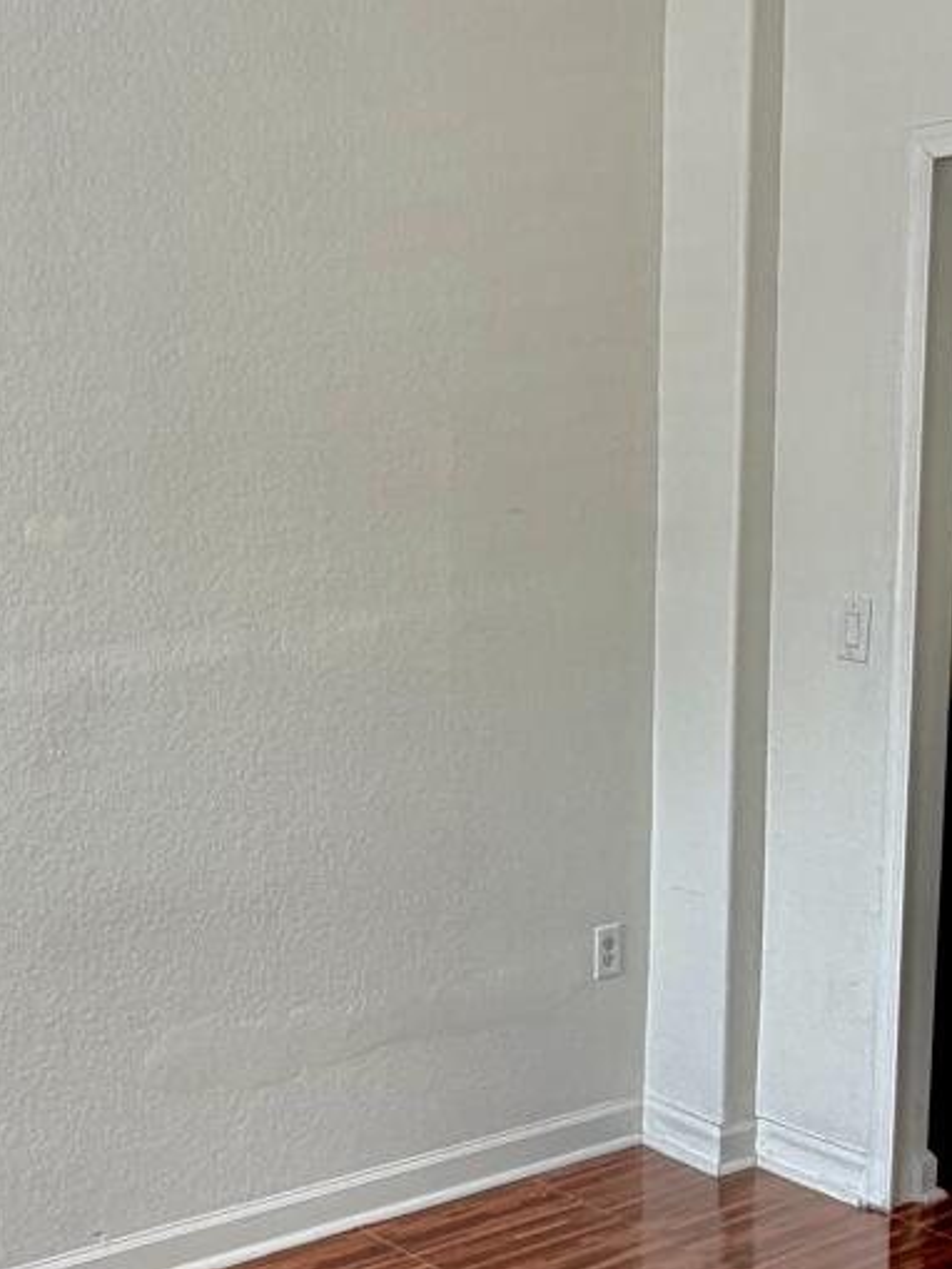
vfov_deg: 34.7
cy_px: 810
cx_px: 381
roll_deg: +0.2
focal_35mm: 55
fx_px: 2016
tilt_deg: -10.5
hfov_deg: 26.5
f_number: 2.2
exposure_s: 1/121
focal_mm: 2.22
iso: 80
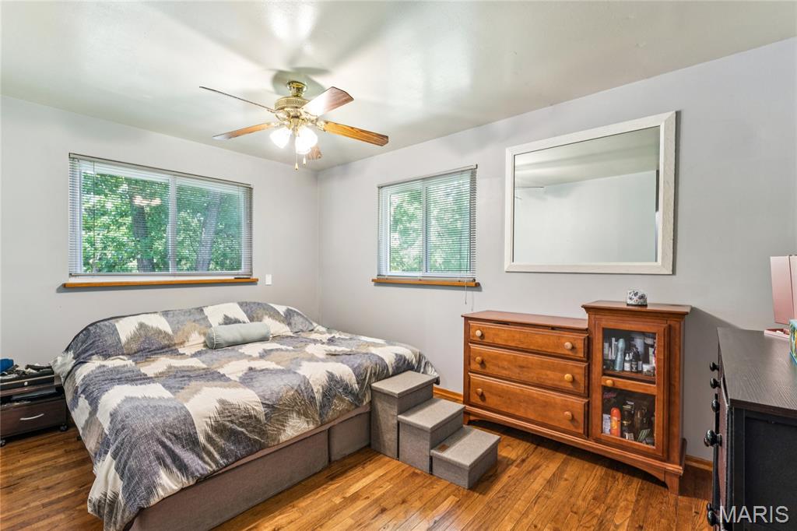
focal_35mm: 16
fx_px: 350
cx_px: 398
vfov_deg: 74.4
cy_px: 266
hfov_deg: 97.5
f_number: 13
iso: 320
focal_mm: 15.8
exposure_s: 1/1.25
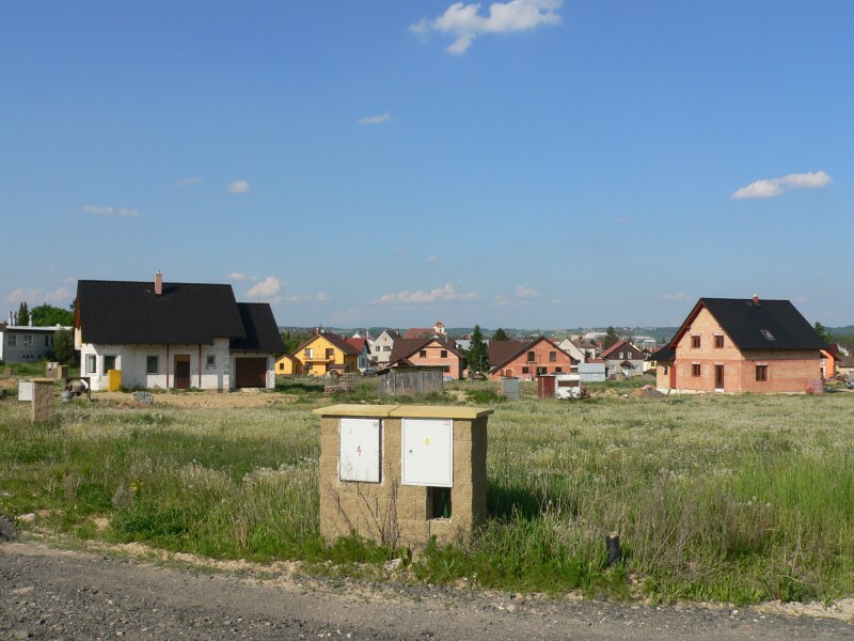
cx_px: 427
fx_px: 888
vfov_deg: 39.7
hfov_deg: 51.4
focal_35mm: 36
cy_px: 320
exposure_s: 1/500
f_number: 5.2
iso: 80
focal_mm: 6
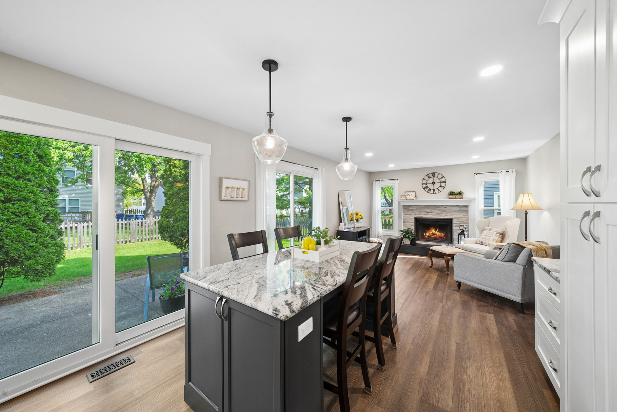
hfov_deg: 100.4
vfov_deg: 77.4
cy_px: 206
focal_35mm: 15
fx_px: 257
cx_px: 308
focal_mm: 15
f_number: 8
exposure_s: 1/13
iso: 400
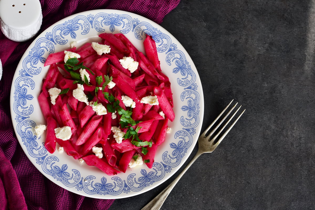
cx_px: 158
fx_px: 787
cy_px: 105
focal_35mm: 90
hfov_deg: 22.6
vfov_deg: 15.2
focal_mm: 60
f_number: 5.6
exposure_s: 1/60
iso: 200
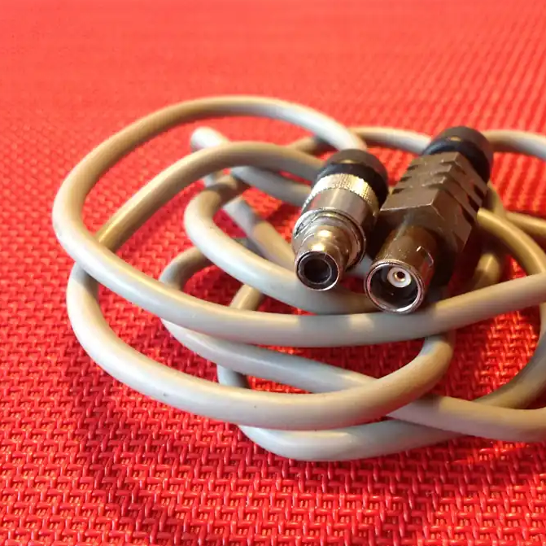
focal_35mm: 46
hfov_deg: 36.7
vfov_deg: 36.8
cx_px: 317
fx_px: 821
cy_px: 276
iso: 125
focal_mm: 4.28
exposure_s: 1/15
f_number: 2.4
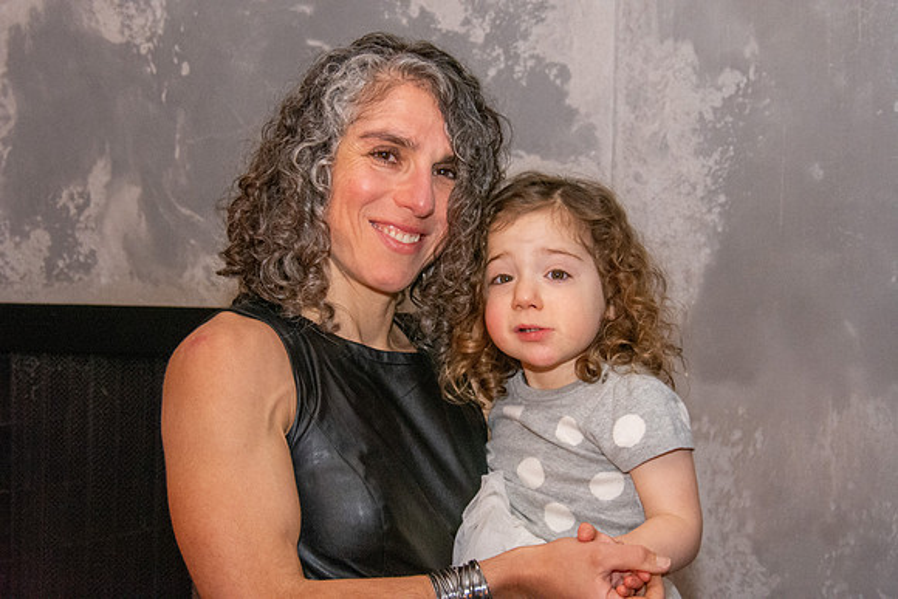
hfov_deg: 24.2
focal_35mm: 84
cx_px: 449
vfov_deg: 16.3
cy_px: 300
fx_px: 2096
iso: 5000
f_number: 11
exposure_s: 1/100
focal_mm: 56
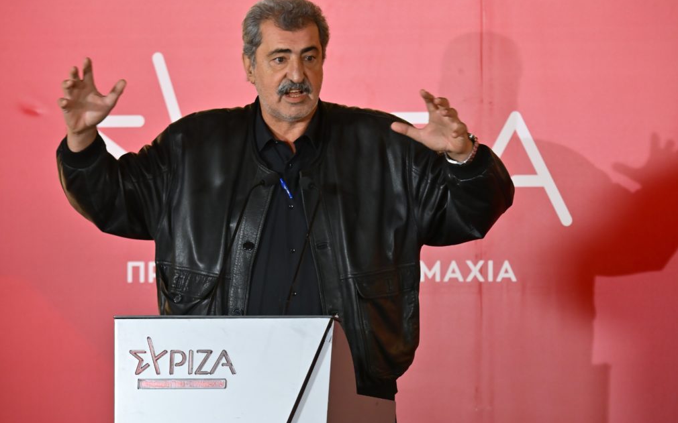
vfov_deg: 3.6
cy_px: 212
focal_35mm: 368
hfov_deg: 5.7
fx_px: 6799
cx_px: 339
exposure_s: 1/250
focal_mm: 360
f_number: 6
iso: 3200
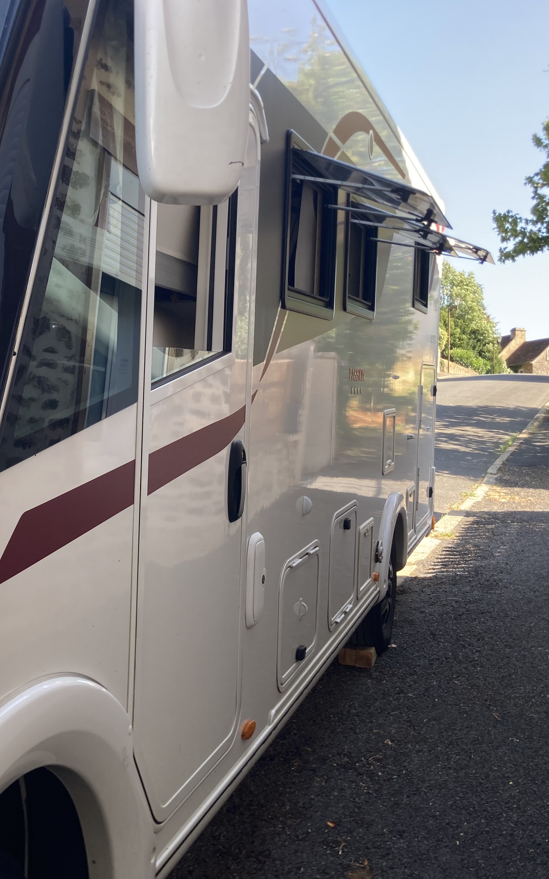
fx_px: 958
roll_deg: -0.2
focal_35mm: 40
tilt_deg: +2.0
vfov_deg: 49.3
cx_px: 92
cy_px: 439
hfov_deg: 31.0
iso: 20
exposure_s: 1/215
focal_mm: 3.99
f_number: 1.8
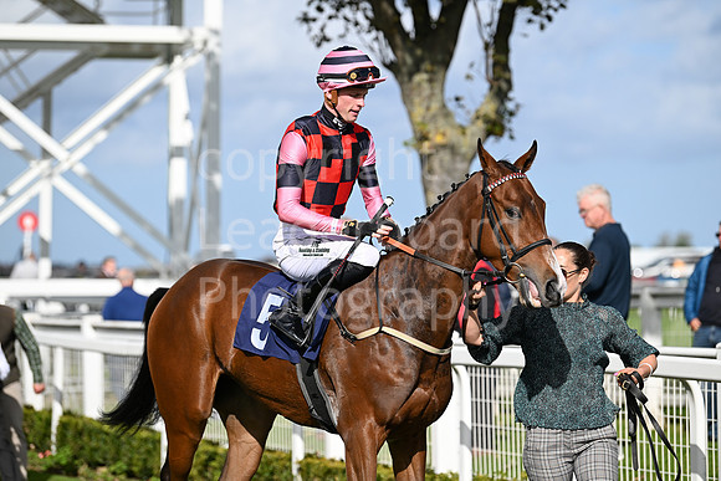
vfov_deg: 8.6
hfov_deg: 12.8
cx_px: 360
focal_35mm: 160
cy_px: 240
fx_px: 3205
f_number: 4
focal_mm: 160
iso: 500
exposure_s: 1/8000
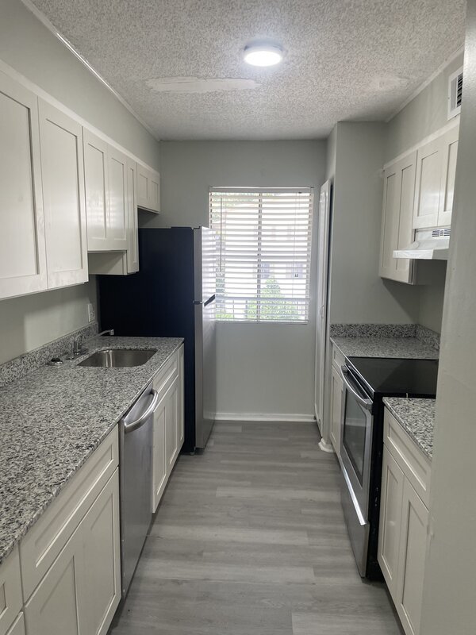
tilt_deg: -6.1
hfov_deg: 53.1
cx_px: 238
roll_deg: -0.7
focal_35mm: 26
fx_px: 477
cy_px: 318
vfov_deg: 67.3
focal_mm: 4.2
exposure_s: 1/120
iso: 100
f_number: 1.6
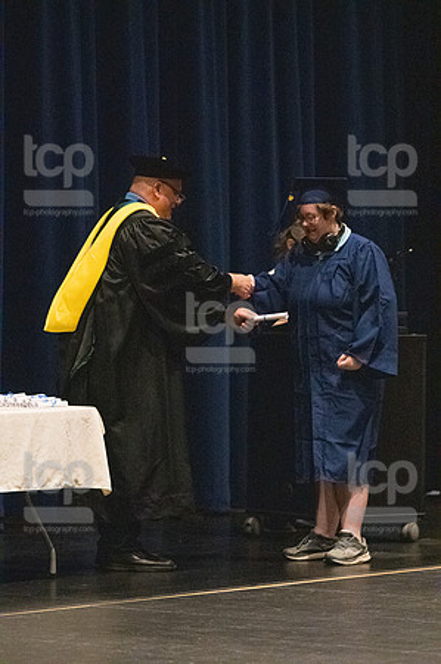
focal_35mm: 202
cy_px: 332
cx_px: 220
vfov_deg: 10.2
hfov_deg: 6.8
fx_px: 3720
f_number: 3.2
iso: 10000
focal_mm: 135
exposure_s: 1/400
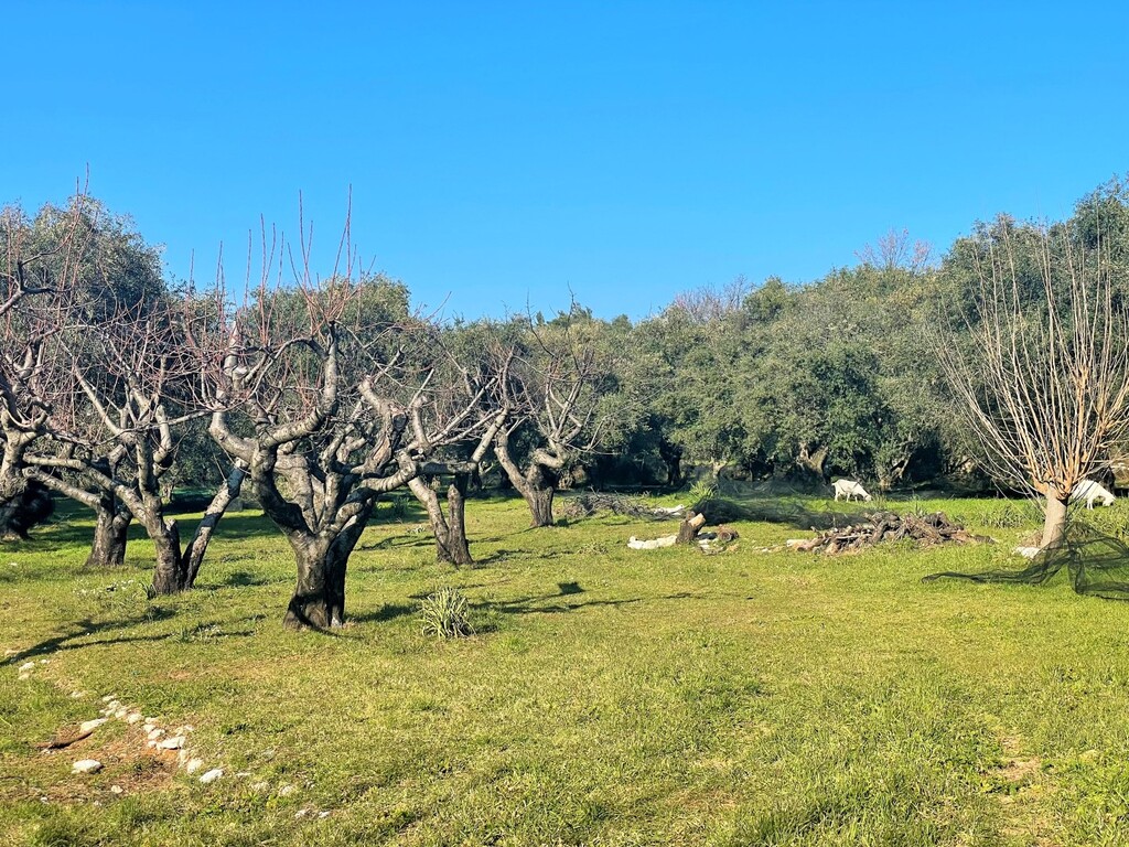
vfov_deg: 28.0
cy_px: 424
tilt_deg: +2.3
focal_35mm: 52
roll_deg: -0.9
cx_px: 564
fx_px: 1696
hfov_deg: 36.8
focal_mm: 6
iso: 25
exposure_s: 1/1332
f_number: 2
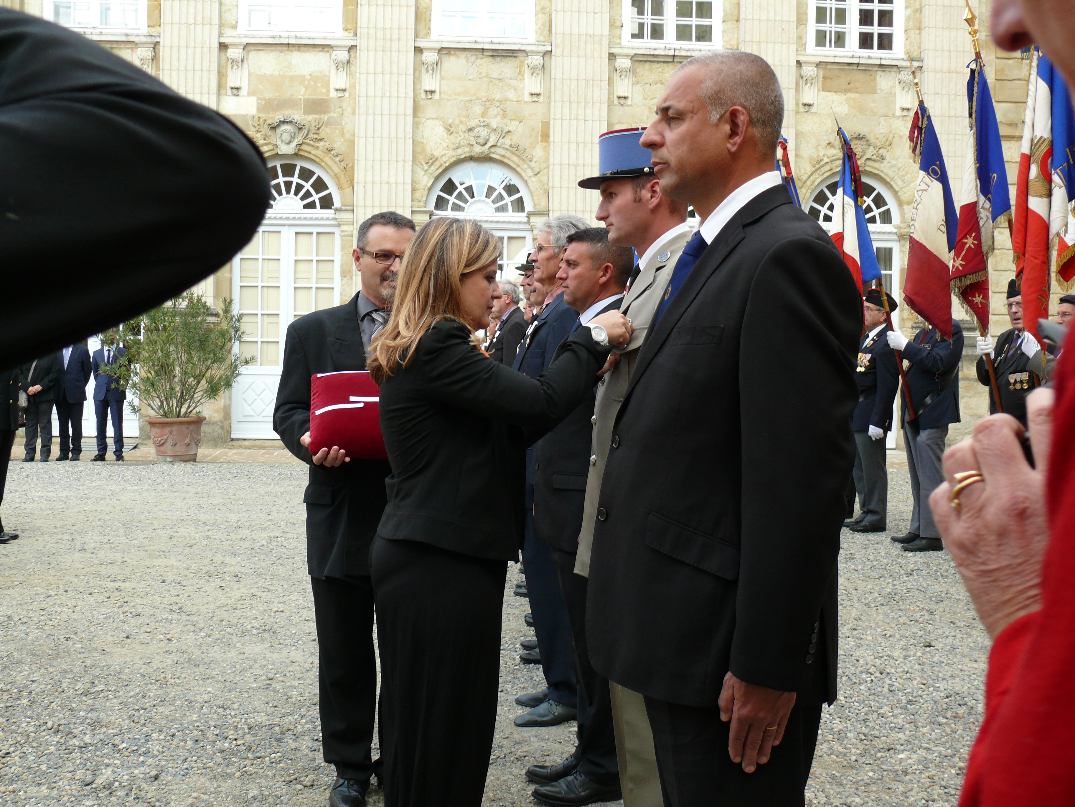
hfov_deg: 47.9
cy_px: 404
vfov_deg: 36.8
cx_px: 538
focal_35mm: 39
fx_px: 1211
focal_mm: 8.2
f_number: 3.6
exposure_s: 1/100
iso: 100
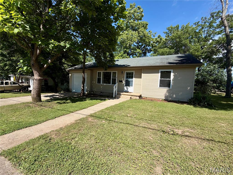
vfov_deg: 85.7
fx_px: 94
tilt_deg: -4.2
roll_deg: -2.4
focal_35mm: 14
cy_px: 88
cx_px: 116
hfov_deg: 102.1
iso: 20
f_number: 2.2
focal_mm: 2.22
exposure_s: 1/770
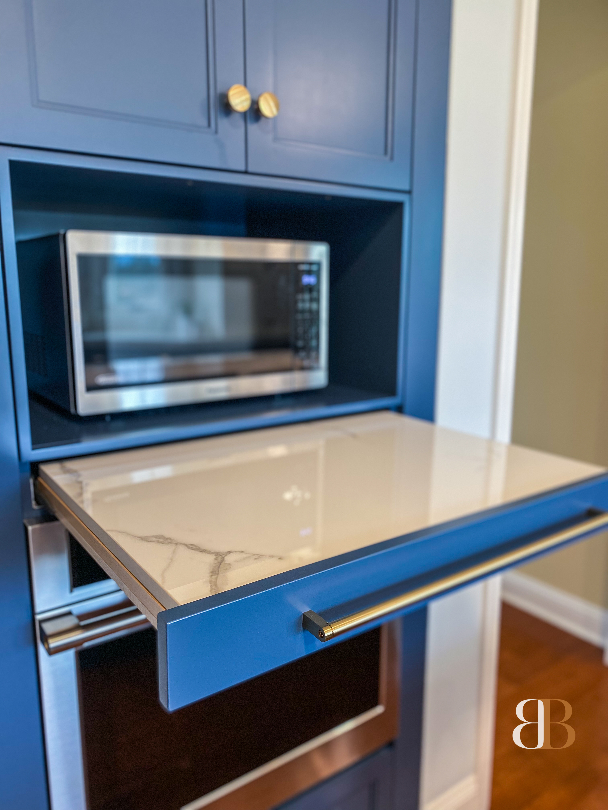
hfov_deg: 53.1
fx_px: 609
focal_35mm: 26
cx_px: 304
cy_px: 405
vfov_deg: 67.3
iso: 100
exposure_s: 1/60
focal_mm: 4.25
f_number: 1.8
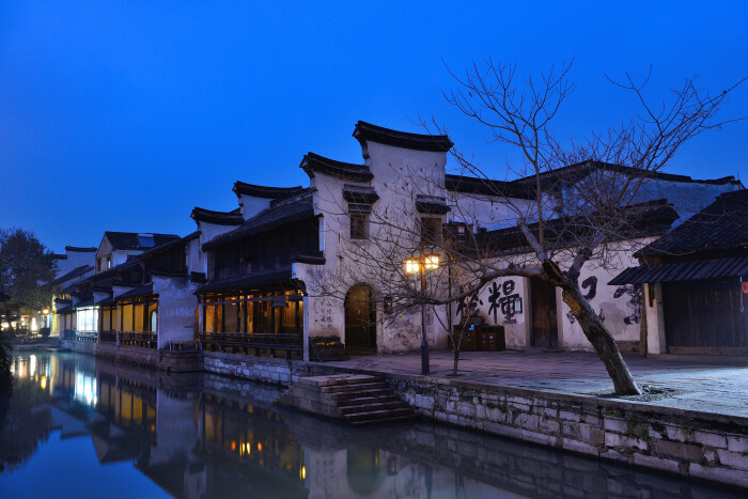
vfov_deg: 41.1
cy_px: 250
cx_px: 374
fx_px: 665
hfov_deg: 58.7
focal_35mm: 32
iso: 400
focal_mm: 32
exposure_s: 2.5
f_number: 5.6
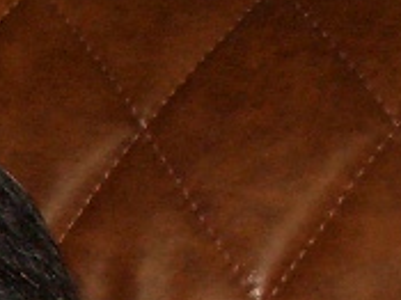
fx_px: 2790
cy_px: 623
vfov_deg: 6.0
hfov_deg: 7.8
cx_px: -486
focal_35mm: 241
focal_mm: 7.1
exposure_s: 1/60
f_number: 2.8
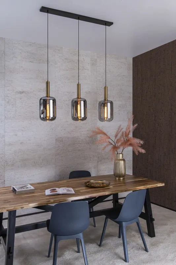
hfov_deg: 41.1
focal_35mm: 32
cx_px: 88
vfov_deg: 58.7
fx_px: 235
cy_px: 132
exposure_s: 1/3
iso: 100
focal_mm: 32
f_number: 16
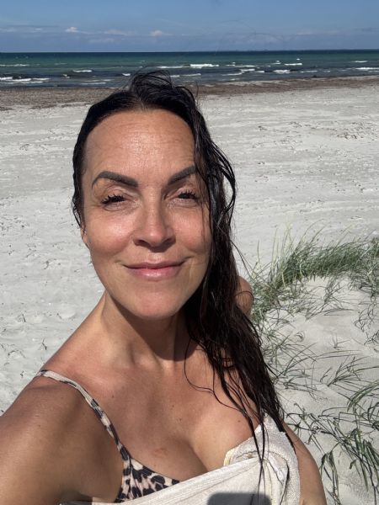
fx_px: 438
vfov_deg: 60.0
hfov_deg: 46.8
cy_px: 252
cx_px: 190
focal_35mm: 30
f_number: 1.9
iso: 25
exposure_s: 1/2558
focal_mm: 2.69
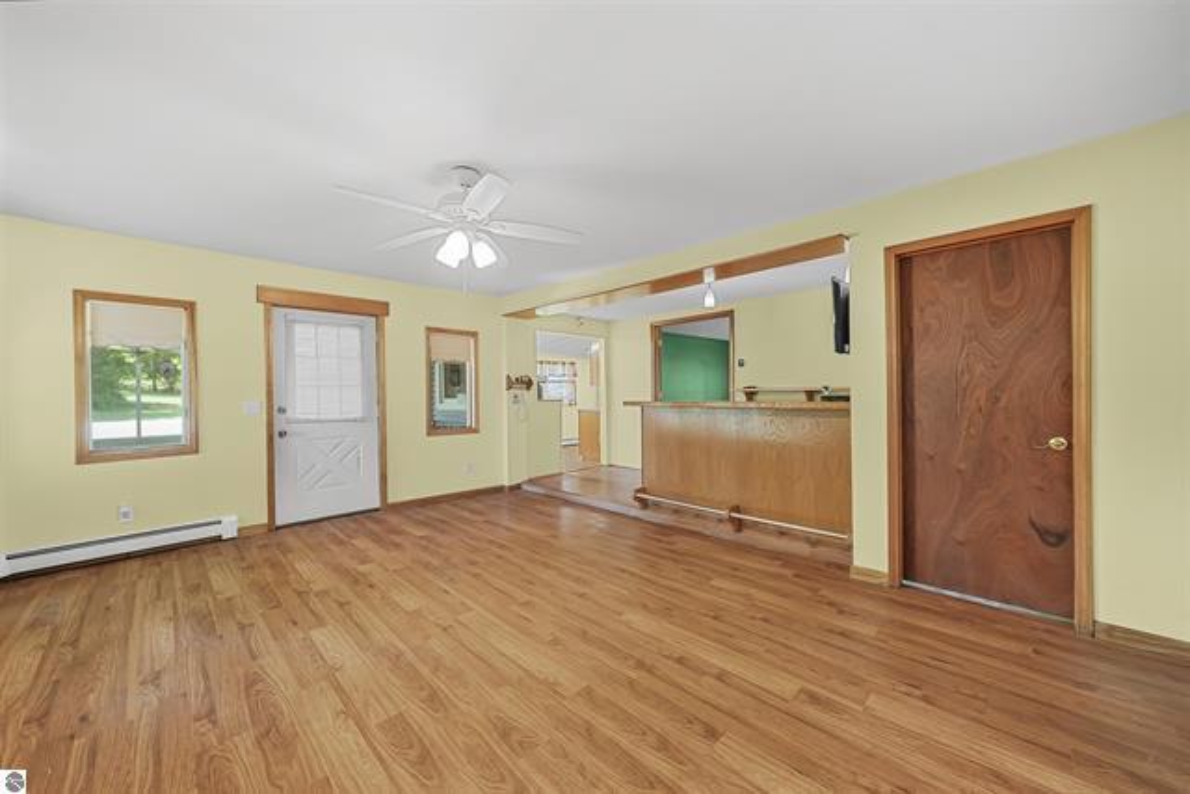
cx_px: 595
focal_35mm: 13
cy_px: 397
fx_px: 430
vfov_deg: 85.5
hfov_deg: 108.3
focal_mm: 13
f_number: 9
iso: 2000
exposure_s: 1/3
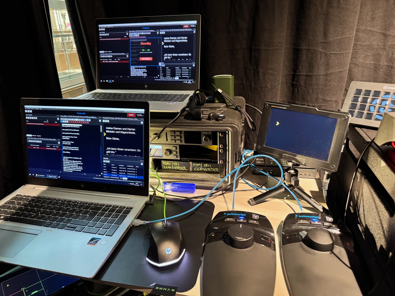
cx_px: 198
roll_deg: +3.1
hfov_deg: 71.6
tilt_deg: -23.0
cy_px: 148
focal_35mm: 24
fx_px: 274
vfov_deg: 56.8
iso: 800
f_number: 1.78
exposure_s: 1/43
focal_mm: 6.76
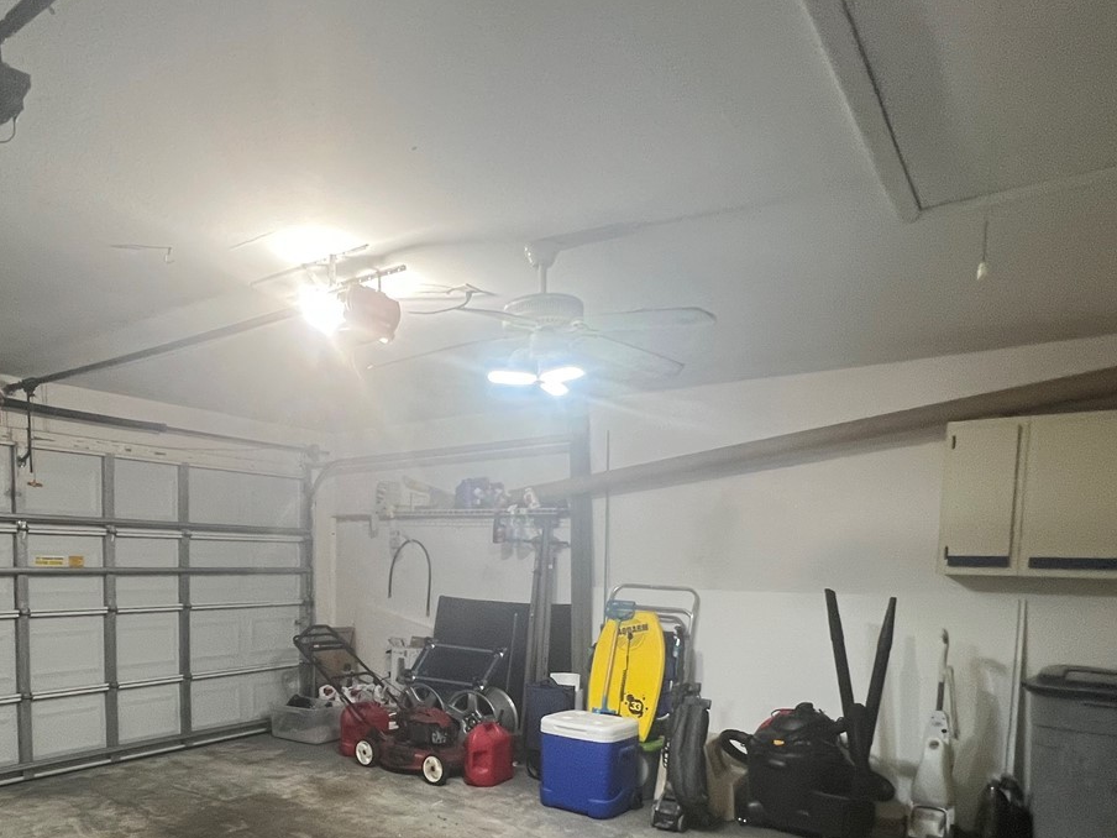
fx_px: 742
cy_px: 618
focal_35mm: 23
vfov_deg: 56.3
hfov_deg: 72.8
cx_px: 425
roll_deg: -1.5
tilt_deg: -2.9
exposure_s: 1/60
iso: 250
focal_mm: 1.57
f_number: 1.8
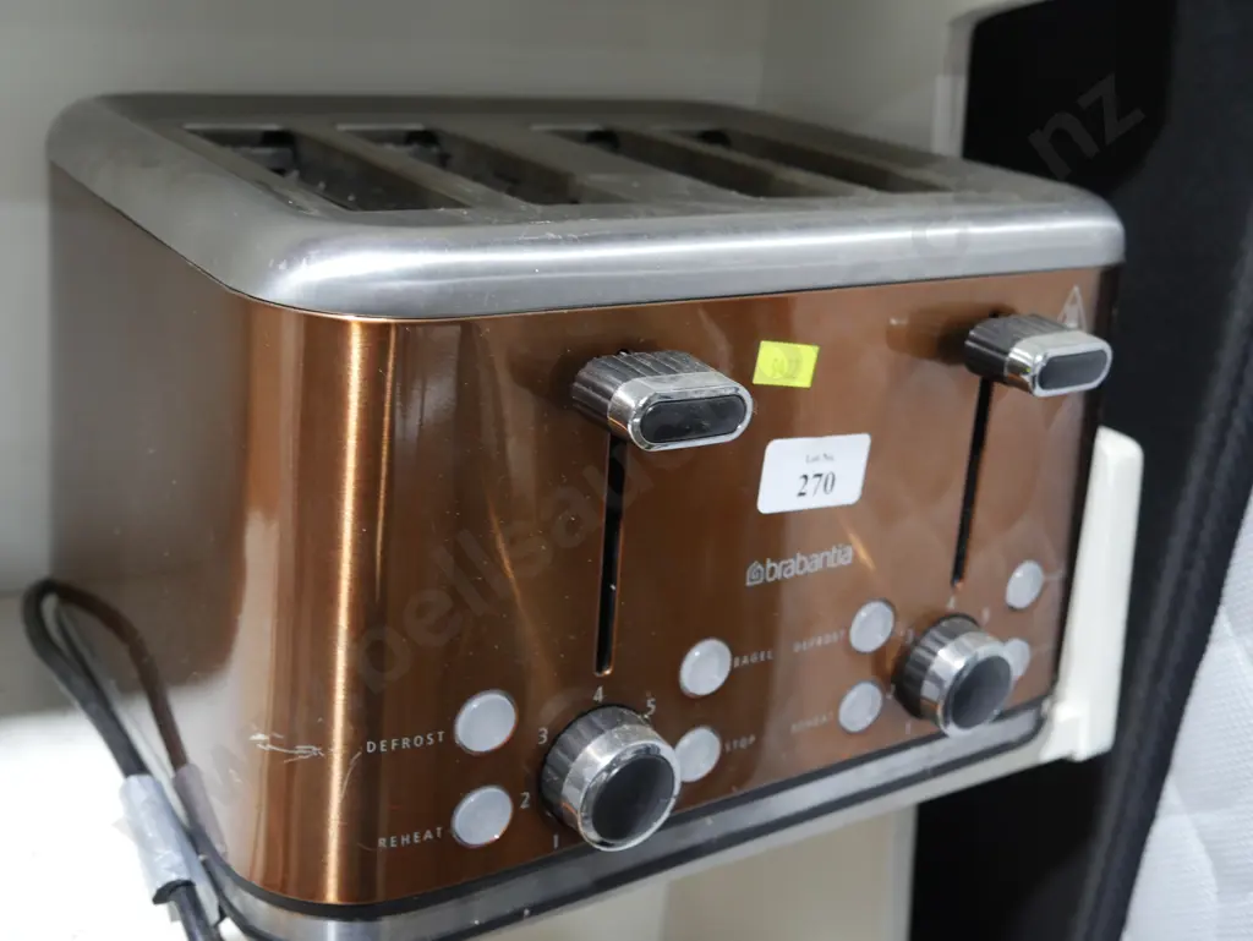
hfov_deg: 46.8
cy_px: 470
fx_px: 1449
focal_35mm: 40
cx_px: 626
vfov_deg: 36.0
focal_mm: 20
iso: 800
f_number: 4.4
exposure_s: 1/60
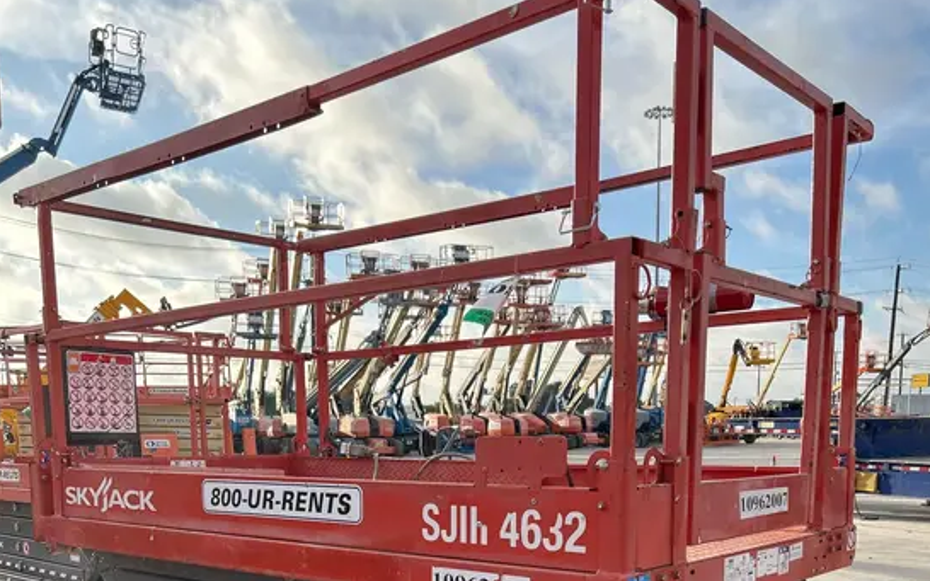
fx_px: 938
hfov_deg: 52.8
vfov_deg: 32.0
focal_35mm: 37
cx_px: 465
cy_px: 567
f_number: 1.5
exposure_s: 1/2513
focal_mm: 5.7
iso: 50
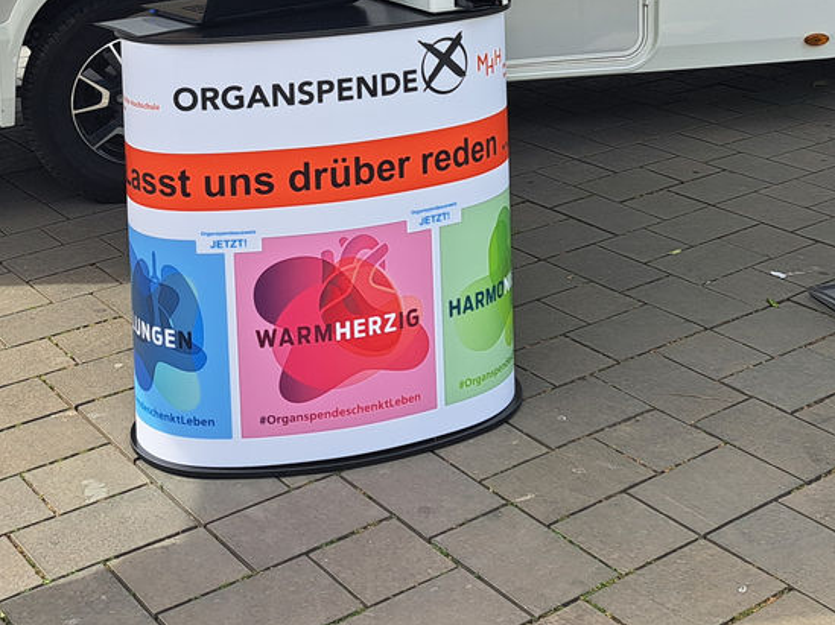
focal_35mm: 56
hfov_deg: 34.3
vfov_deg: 24.3
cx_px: 377
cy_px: -65
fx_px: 1350
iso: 50
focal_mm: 5.23
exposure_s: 1/599
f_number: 1.8
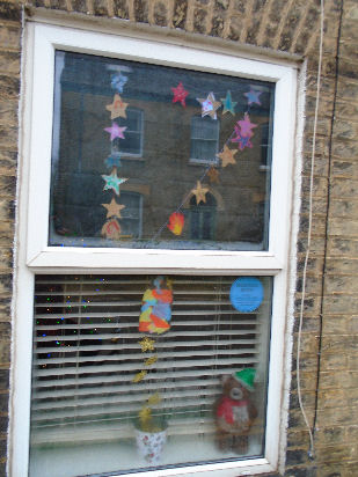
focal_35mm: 31
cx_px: 179
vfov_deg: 58.4
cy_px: 238
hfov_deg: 45.4
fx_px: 427
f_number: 3.5
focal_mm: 5.5
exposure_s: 1/30
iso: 100
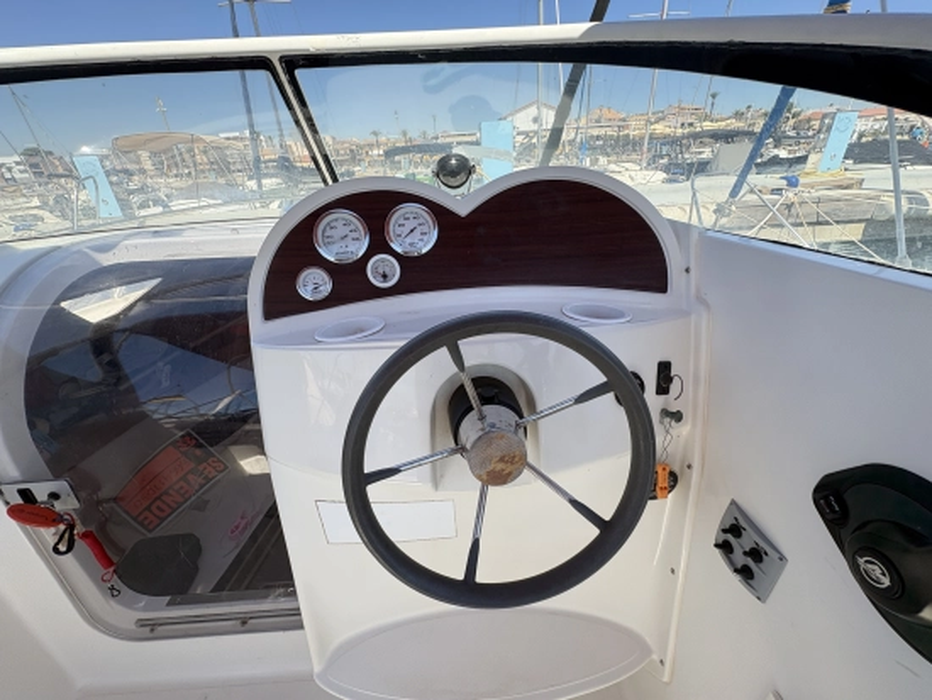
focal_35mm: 14
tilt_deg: -27.5
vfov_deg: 85.7
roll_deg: +4.9
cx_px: 466
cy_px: 350
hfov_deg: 102.0
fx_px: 377
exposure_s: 1/713
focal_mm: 2.22
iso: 50
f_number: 2.2
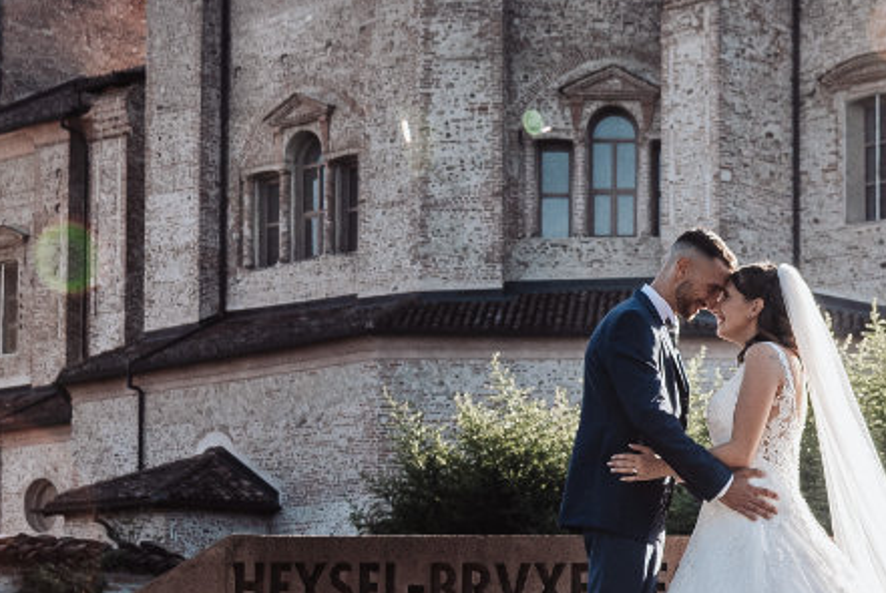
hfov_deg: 18.4
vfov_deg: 12.3
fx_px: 2710
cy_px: -68
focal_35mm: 110
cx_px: 714
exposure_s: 1/1000
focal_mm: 30
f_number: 4
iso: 250
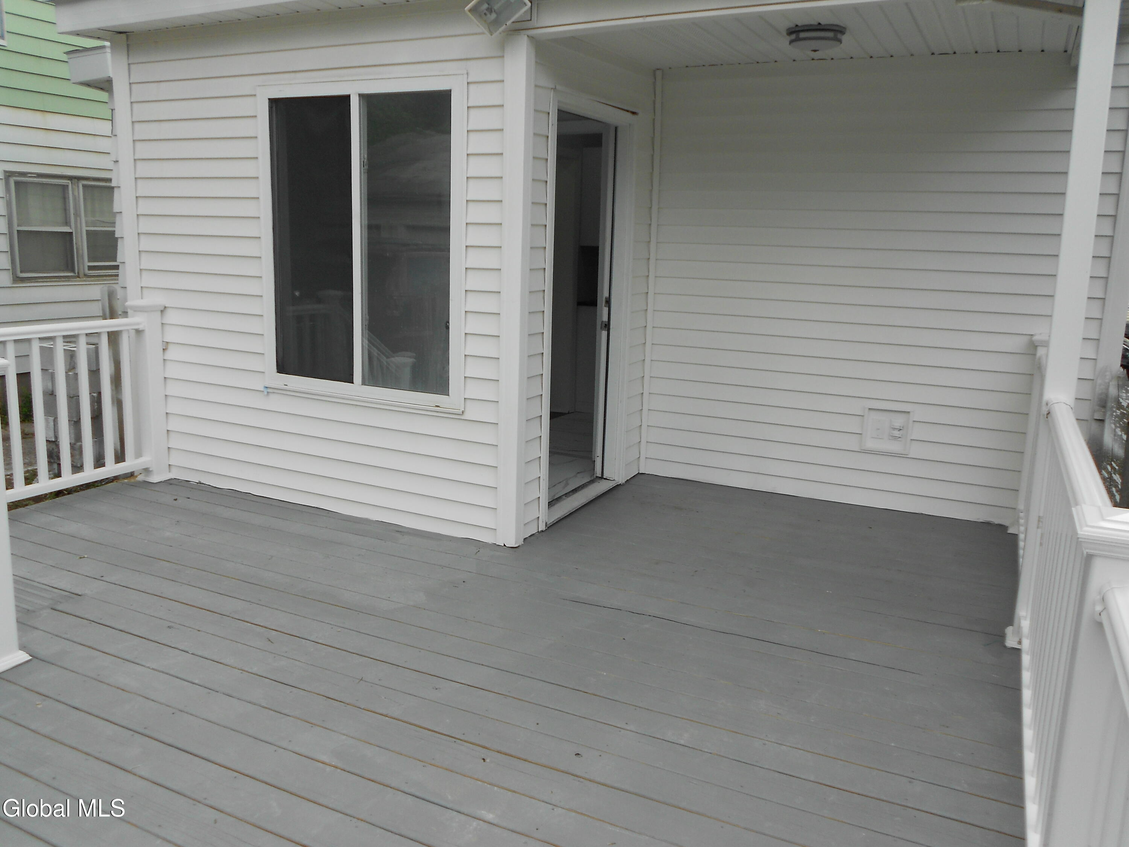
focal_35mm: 29
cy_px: 424
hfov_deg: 61.7
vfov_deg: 48.2
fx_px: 946
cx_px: 564
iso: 80
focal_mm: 5.1
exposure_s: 1/250
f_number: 3.4
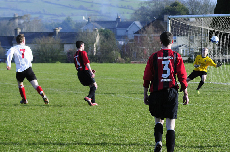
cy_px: 76
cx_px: 115
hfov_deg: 20.7
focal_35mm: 99
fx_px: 631
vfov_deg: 13.7
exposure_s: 1/1000
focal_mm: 66
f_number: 5.6
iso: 400
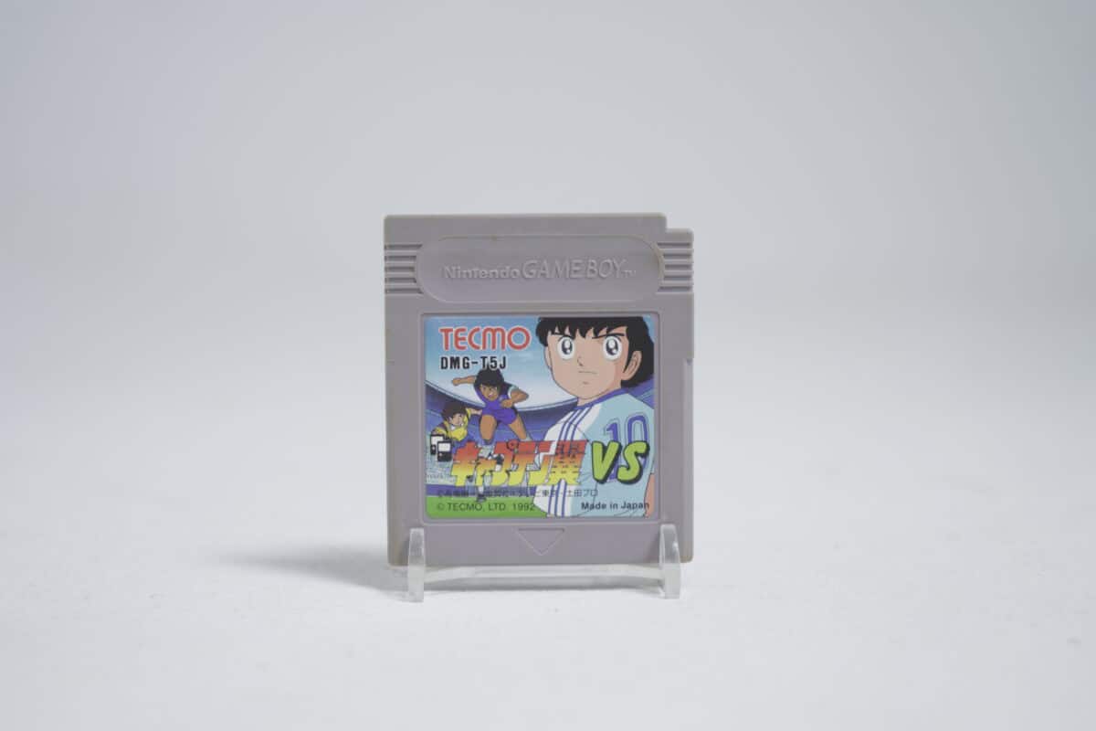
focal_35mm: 70
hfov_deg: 28.8
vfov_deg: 19.5
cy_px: 366
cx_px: 548
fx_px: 2131
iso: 100
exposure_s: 1/6
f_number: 5.6
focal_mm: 70
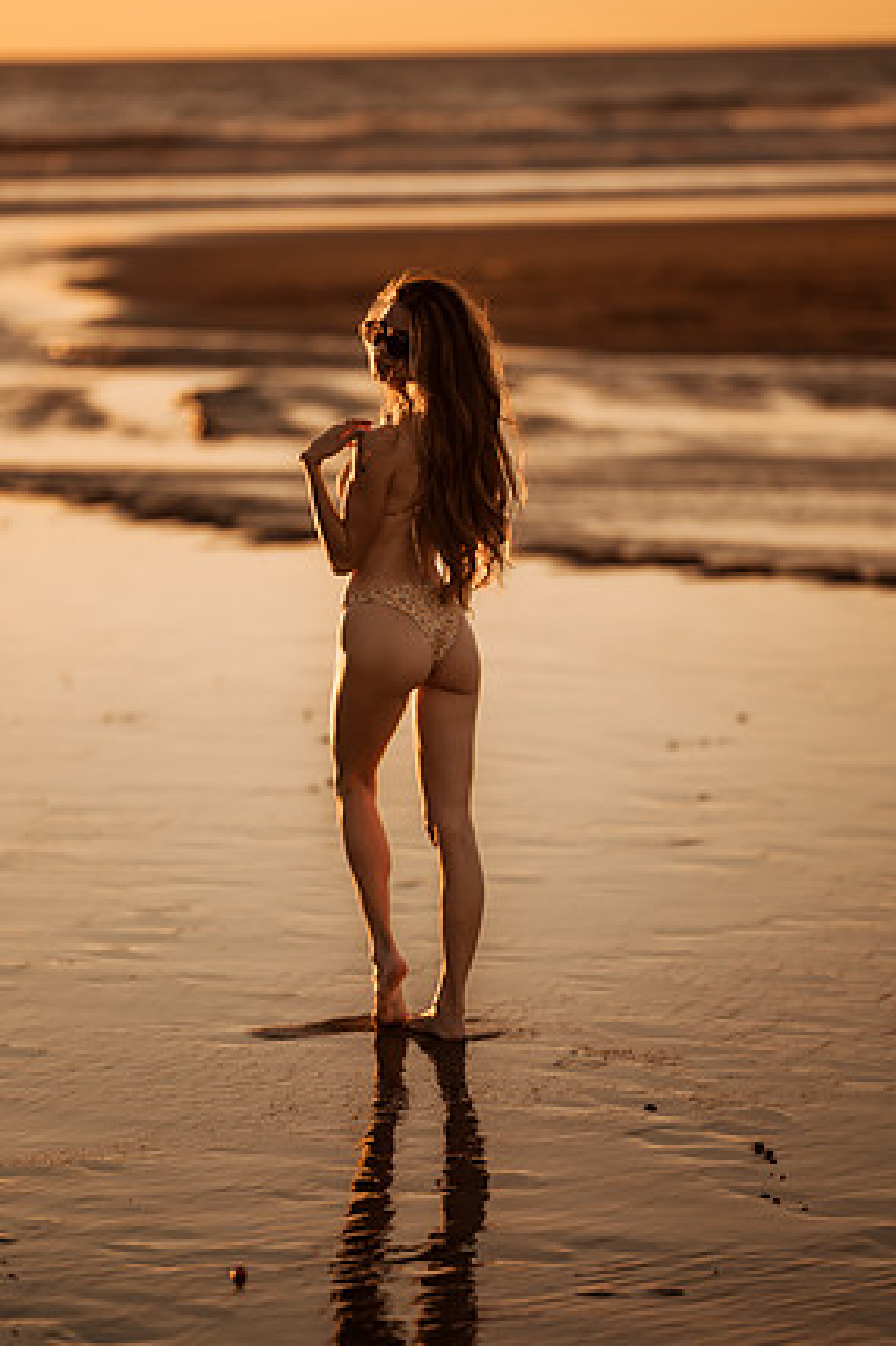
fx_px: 5305
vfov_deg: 14.5
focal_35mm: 142
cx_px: 446
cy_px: 673
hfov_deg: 9.7
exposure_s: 1/1000
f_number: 1.8
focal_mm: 135
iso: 100
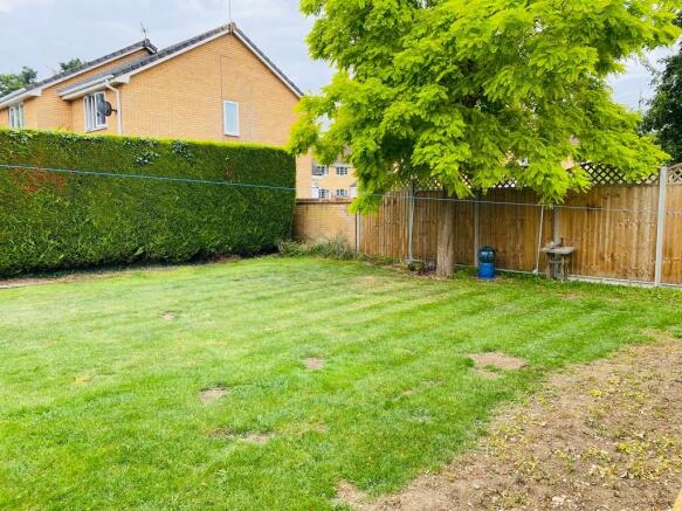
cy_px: 256
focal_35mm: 26
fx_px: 512
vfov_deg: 53.0
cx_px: 341
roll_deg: +0.3
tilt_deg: -6.1
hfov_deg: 67.3
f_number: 1.8
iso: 32
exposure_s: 1/344
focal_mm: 4.25
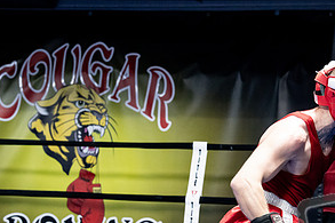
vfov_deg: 12.6
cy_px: 219
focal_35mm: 107
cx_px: 300
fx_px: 995
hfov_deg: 18.8
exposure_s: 1/1000
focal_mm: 54
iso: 8000
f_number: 2.8
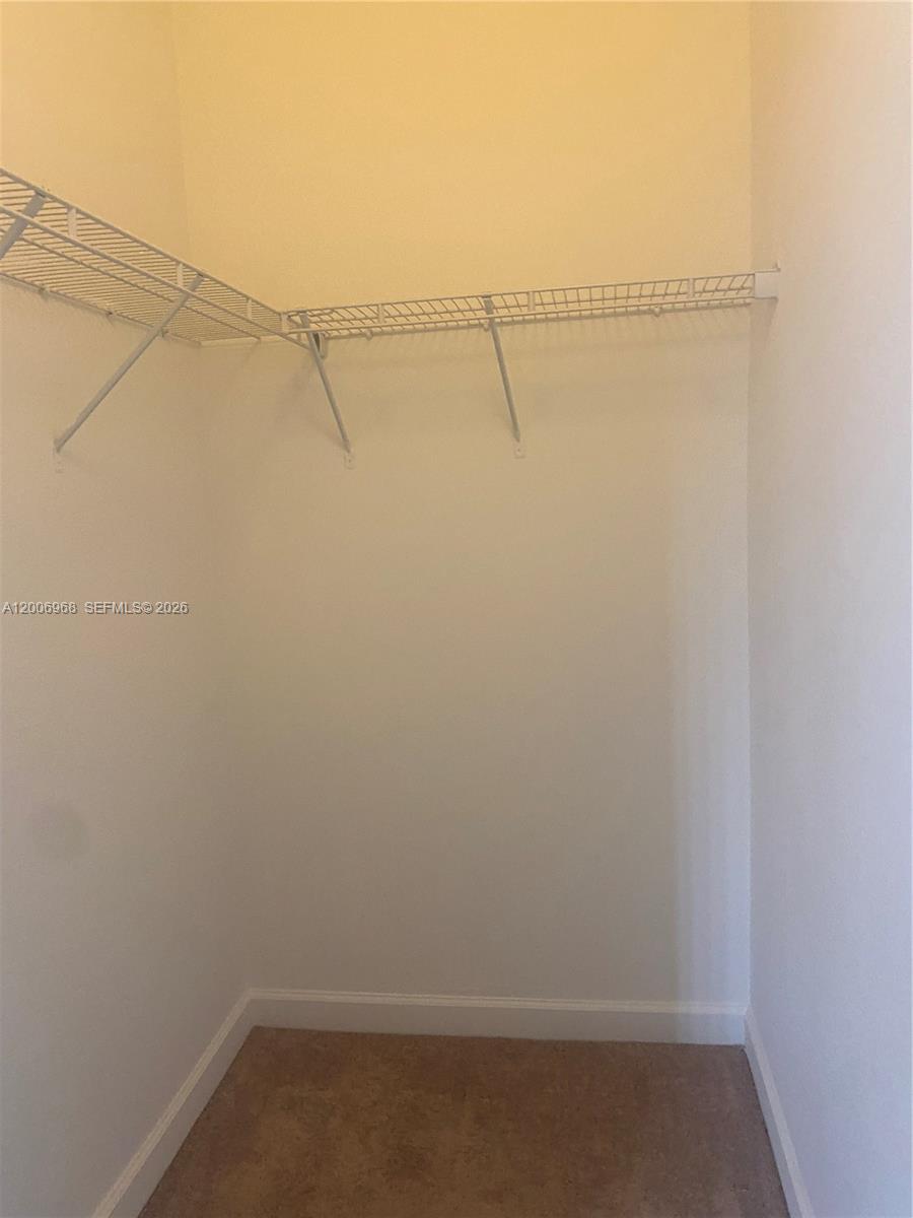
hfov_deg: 53.1
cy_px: 609
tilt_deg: -6.9
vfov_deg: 67.3
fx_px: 914
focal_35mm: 26
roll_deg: +3.7
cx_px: 456
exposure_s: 1/60
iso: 250
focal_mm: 4.25
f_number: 1.8
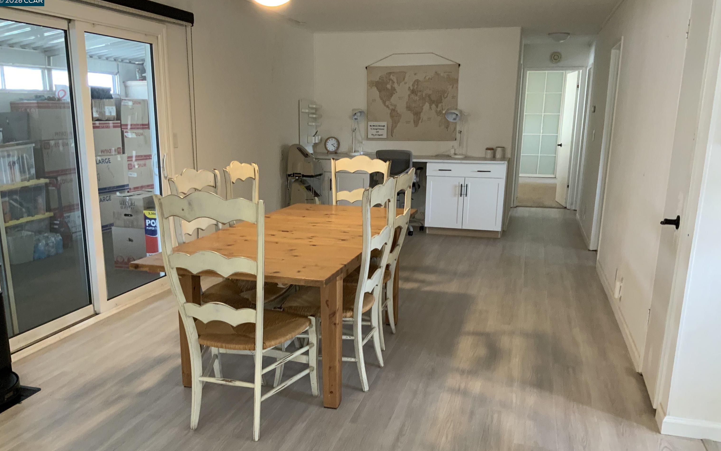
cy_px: 267
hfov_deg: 61.2
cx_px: 360
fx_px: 609
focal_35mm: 31
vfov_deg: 40.4
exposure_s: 1/60
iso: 200
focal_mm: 3
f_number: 1.8
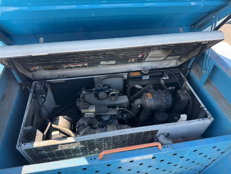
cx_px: 116
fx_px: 160
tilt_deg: -47.7
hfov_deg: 71.6
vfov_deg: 56.8
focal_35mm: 24
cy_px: 87
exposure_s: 1/506
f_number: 1.78
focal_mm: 6.76
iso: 80
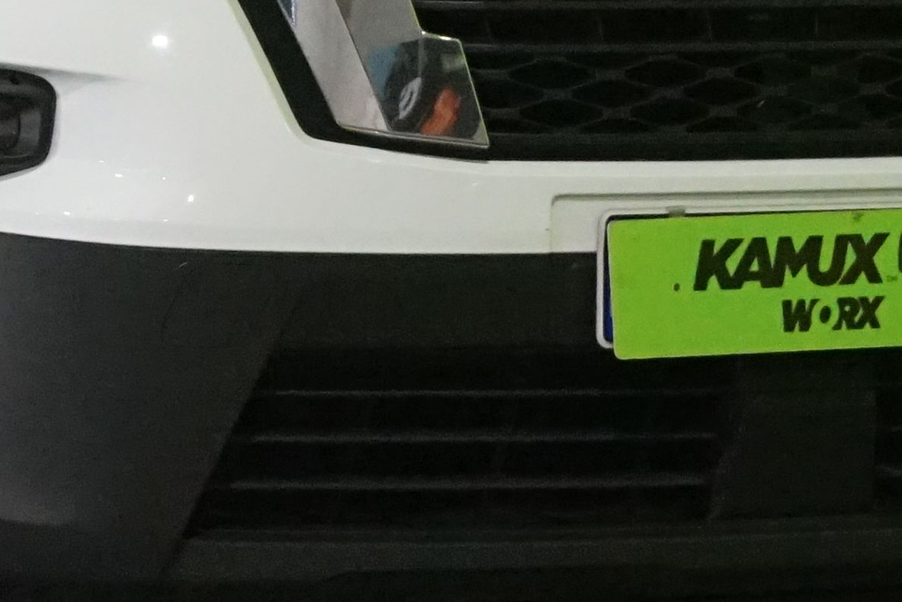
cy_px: -272
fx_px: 8895
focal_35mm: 355
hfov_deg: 5.8
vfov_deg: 3.9
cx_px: -130
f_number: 14
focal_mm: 70
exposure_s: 1/50
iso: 6400
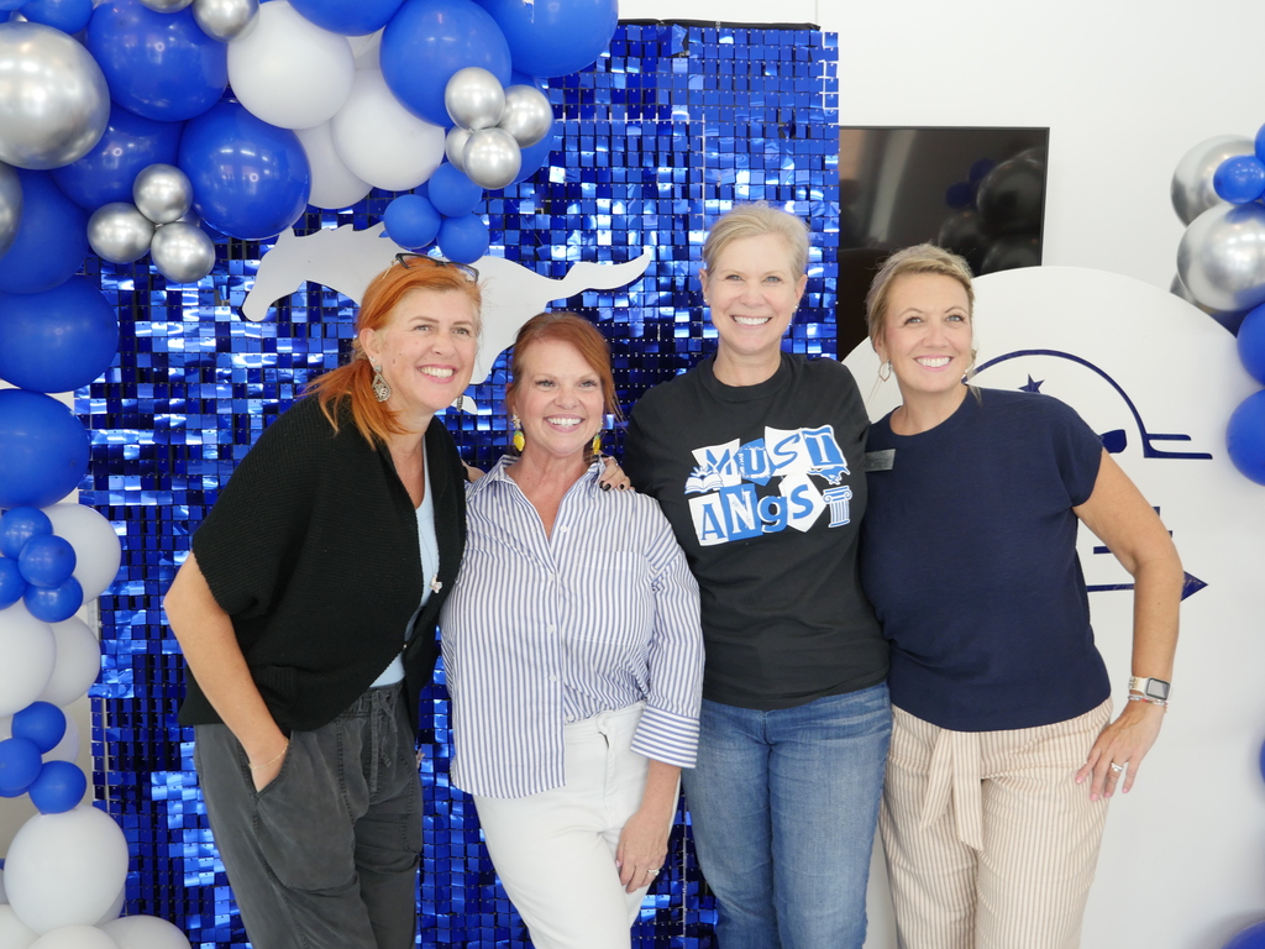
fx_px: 1242
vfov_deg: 41.8
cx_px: 632
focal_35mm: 34
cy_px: 474
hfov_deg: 54.0
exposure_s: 1/60
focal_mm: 17
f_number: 3.1
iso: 500
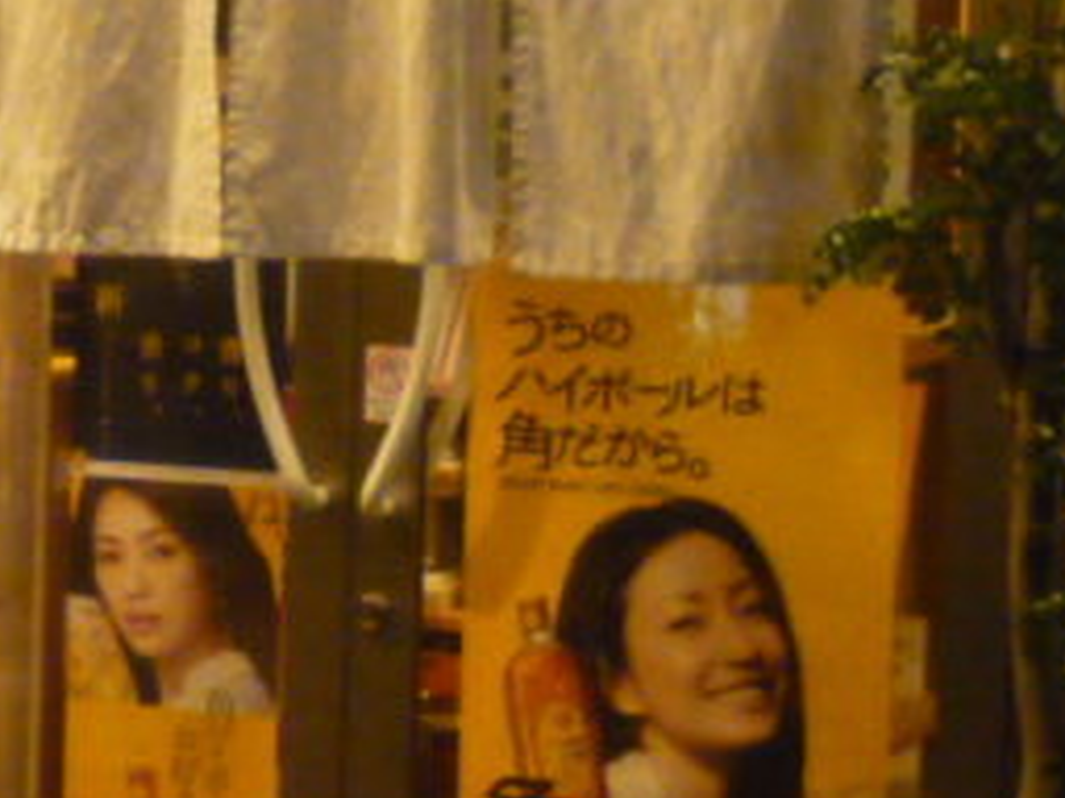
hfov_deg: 13.5
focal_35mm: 145
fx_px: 4461
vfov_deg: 10.2
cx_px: 62
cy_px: 457
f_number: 2.9
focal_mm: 6
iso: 800
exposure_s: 1/20
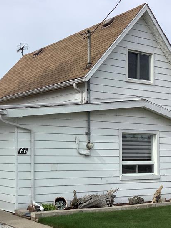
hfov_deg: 24.2
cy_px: 150
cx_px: 6
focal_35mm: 58
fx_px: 382
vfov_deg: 33.0
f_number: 2.4
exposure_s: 1/1508
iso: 25
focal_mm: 3.3
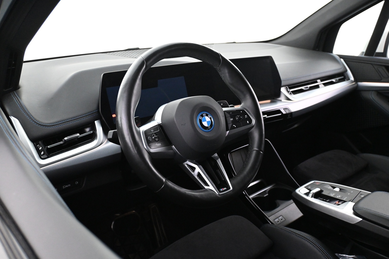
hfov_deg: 60.7
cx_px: 194
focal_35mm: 31
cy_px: 130
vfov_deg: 42.6
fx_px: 332
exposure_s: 1/30
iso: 4000
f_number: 3.8
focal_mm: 20.5
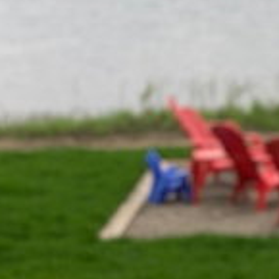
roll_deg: -0.9
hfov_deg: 10.4
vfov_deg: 11.0
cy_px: 138
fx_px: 1450
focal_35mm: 159
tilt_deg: -7.9
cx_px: 475
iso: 16
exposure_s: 1/631
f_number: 2.4
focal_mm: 6
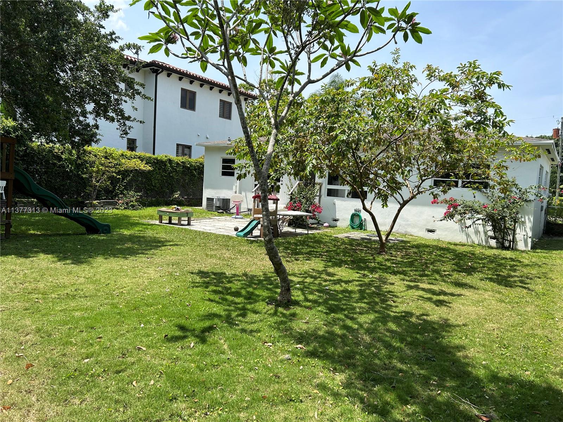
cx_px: 282
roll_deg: -3.3
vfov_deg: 53.1
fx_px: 423
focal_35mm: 26
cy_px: 211
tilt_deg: -3.7
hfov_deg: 67.3
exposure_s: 1/2457
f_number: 1.5
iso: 50
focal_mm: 5.7
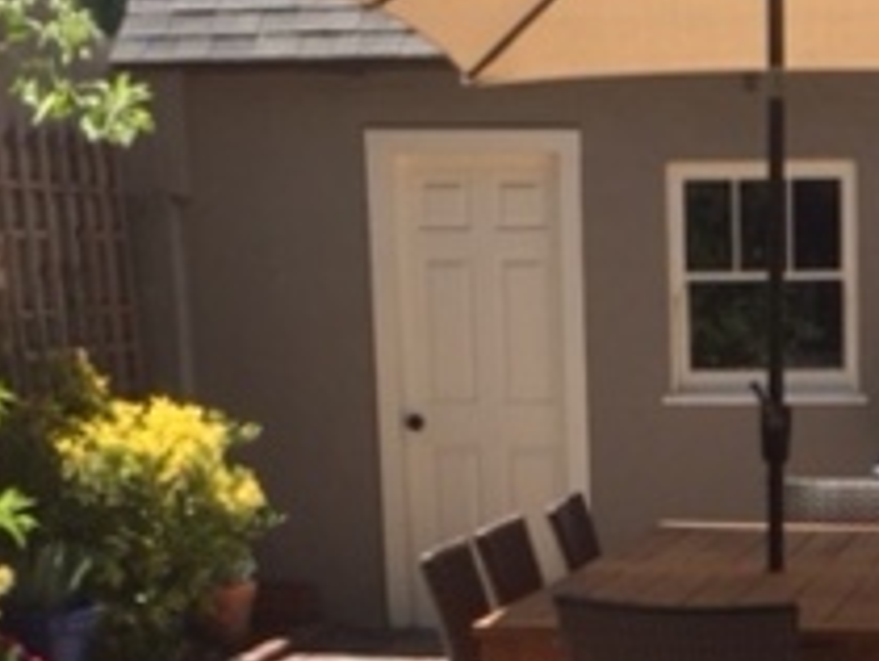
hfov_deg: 20.7
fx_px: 2339
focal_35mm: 92
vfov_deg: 15.6
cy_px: 732
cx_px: 843
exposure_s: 1/1319
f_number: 2.2
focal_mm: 4.15
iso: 32
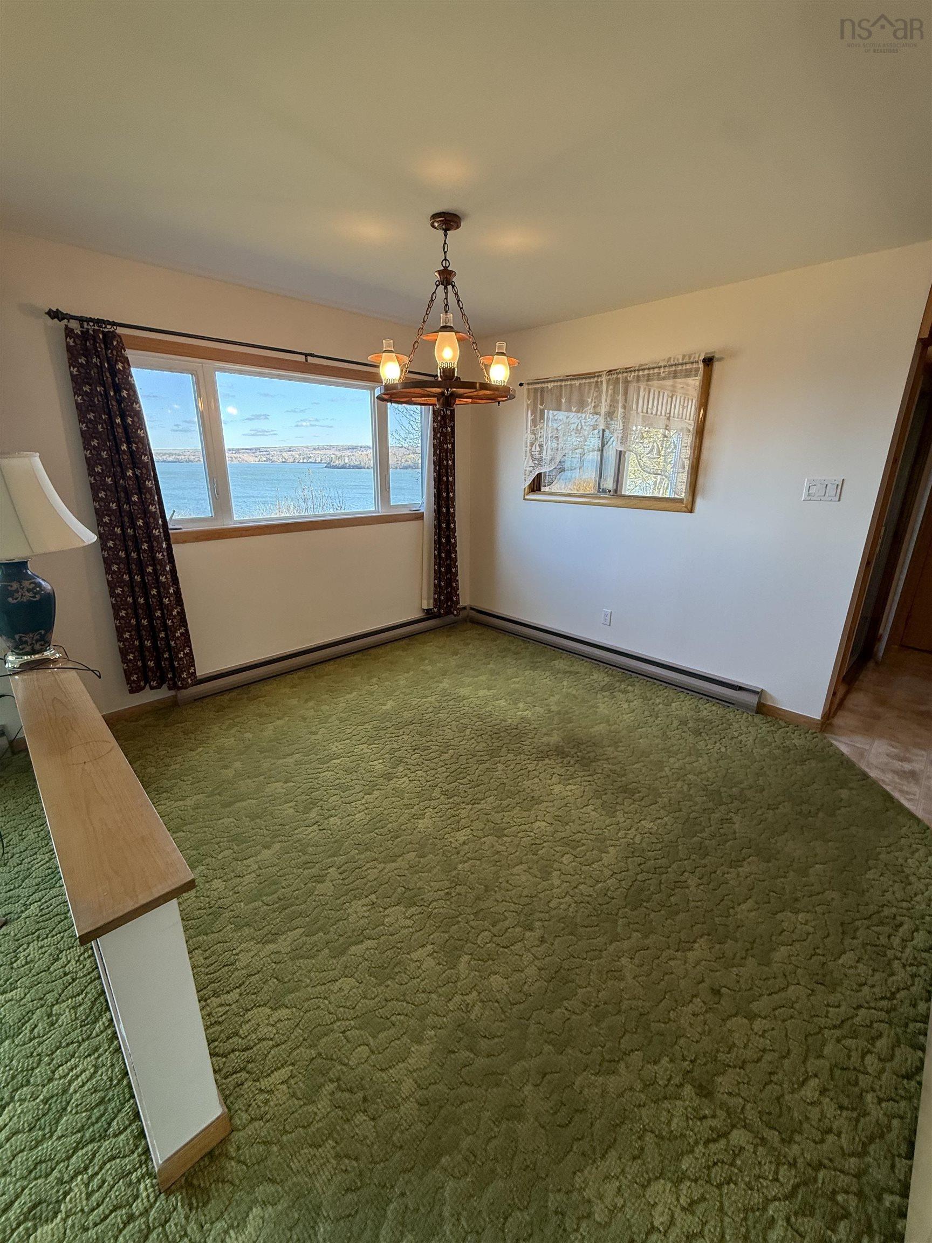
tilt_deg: -17.6
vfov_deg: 102.1
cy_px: 622
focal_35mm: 14
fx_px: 503
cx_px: 466
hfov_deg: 85.7
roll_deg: -0.7
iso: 125
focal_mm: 2.22
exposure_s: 1/120
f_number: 2.2
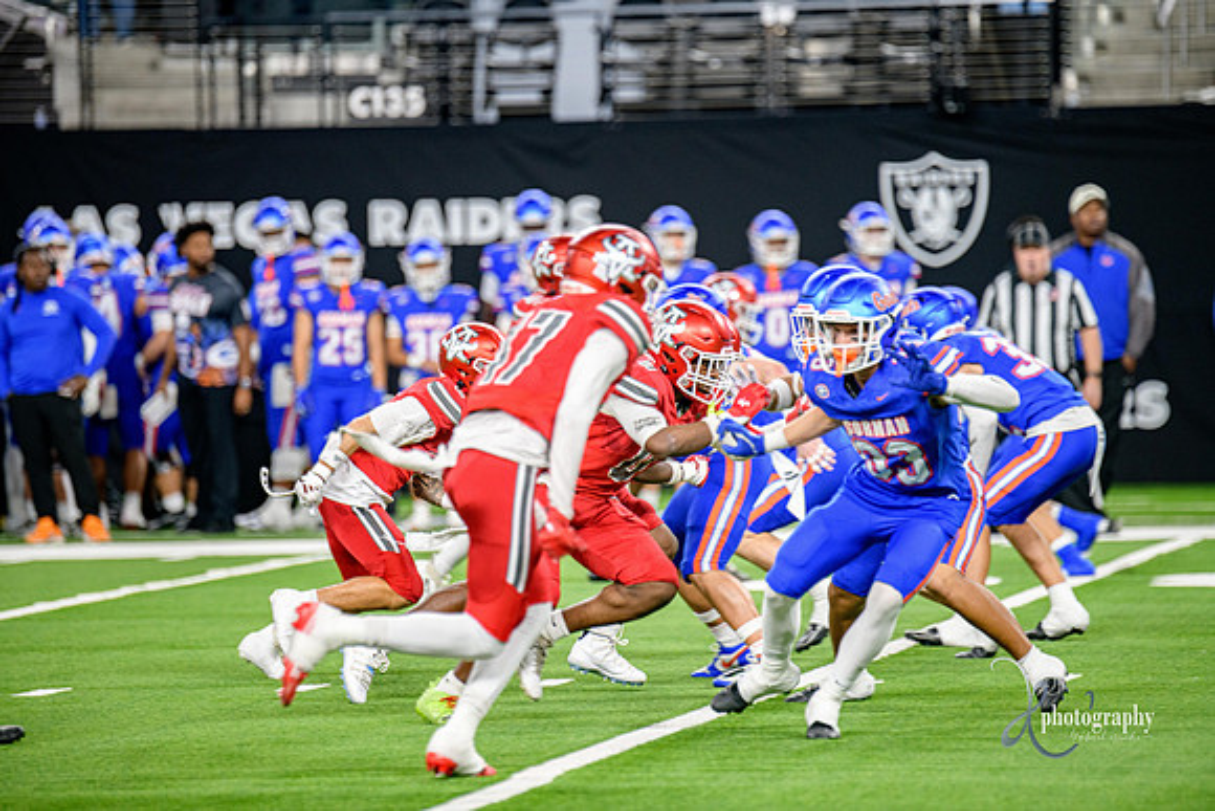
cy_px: 406
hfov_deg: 6.9
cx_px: 608
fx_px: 10127
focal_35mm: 300
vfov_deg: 4.6
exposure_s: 1/400
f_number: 2.8
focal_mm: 300
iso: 1250
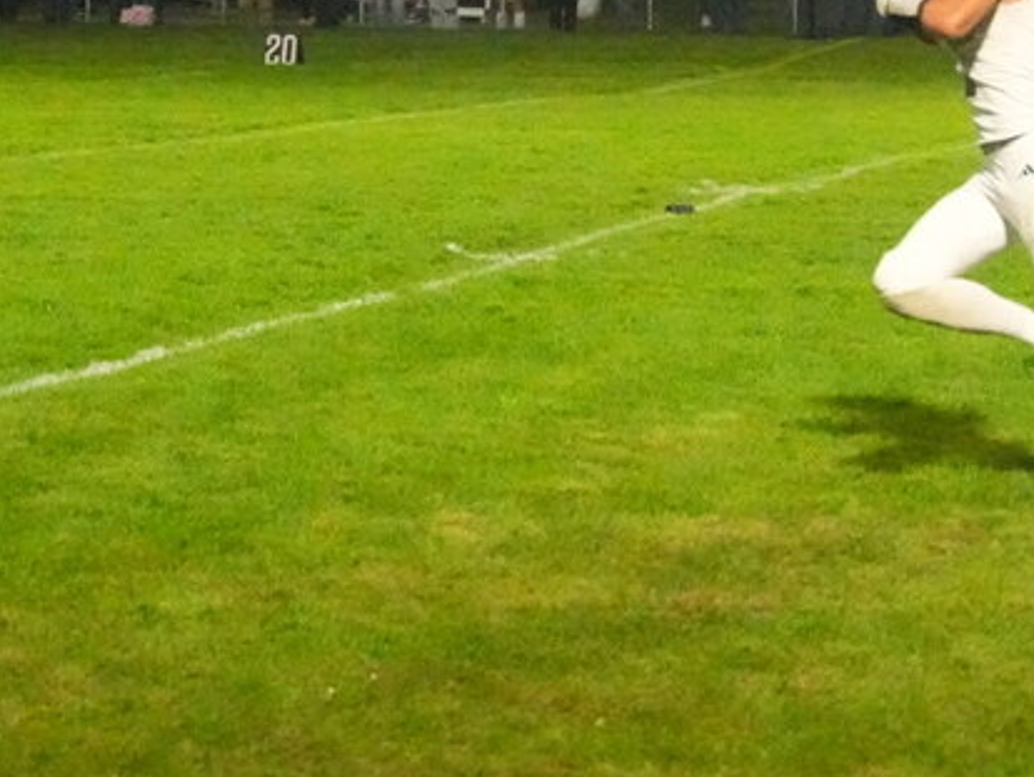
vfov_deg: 9.0
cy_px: 77
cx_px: 624
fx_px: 4902
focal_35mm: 164
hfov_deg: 12.0
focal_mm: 46
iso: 32000
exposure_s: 1/1000
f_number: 5
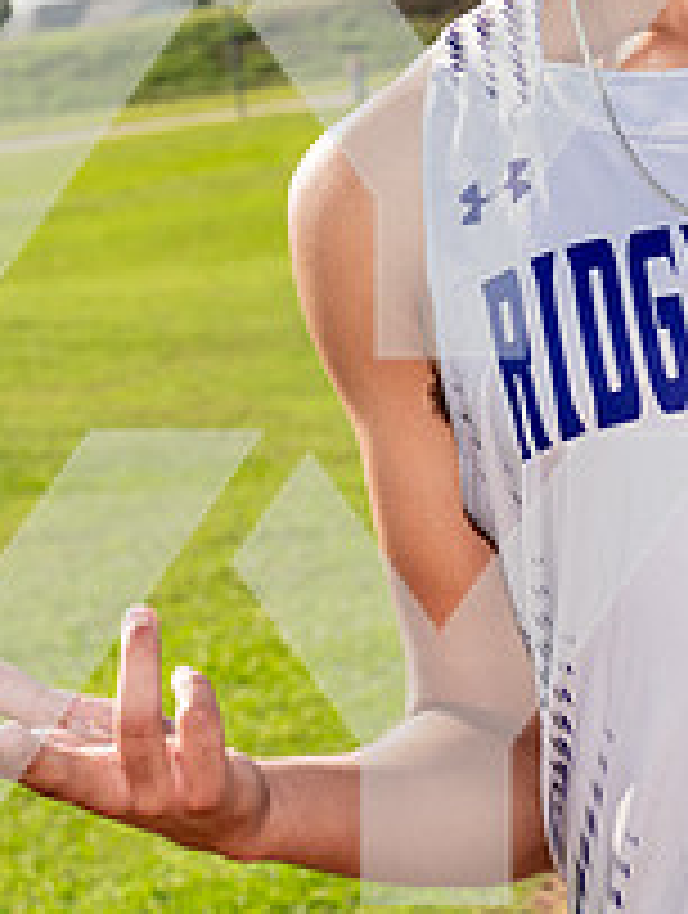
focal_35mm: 192
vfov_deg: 10.2
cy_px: 124
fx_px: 5072
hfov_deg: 7.7
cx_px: 639
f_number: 8
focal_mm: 70
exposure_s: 1/250
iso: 100
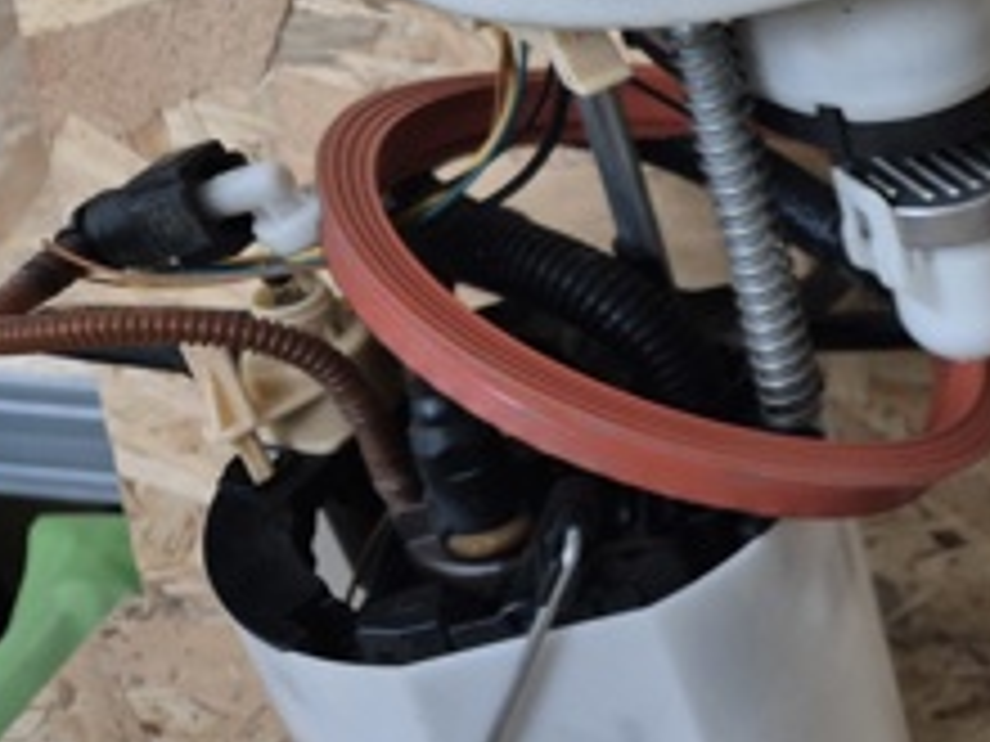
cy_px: 319
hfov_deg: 24.3
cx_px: 1372
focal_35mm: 67
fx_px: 1916
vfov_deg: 21.9
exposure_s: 1/100
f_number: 1.8
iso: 640
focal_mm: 5.4
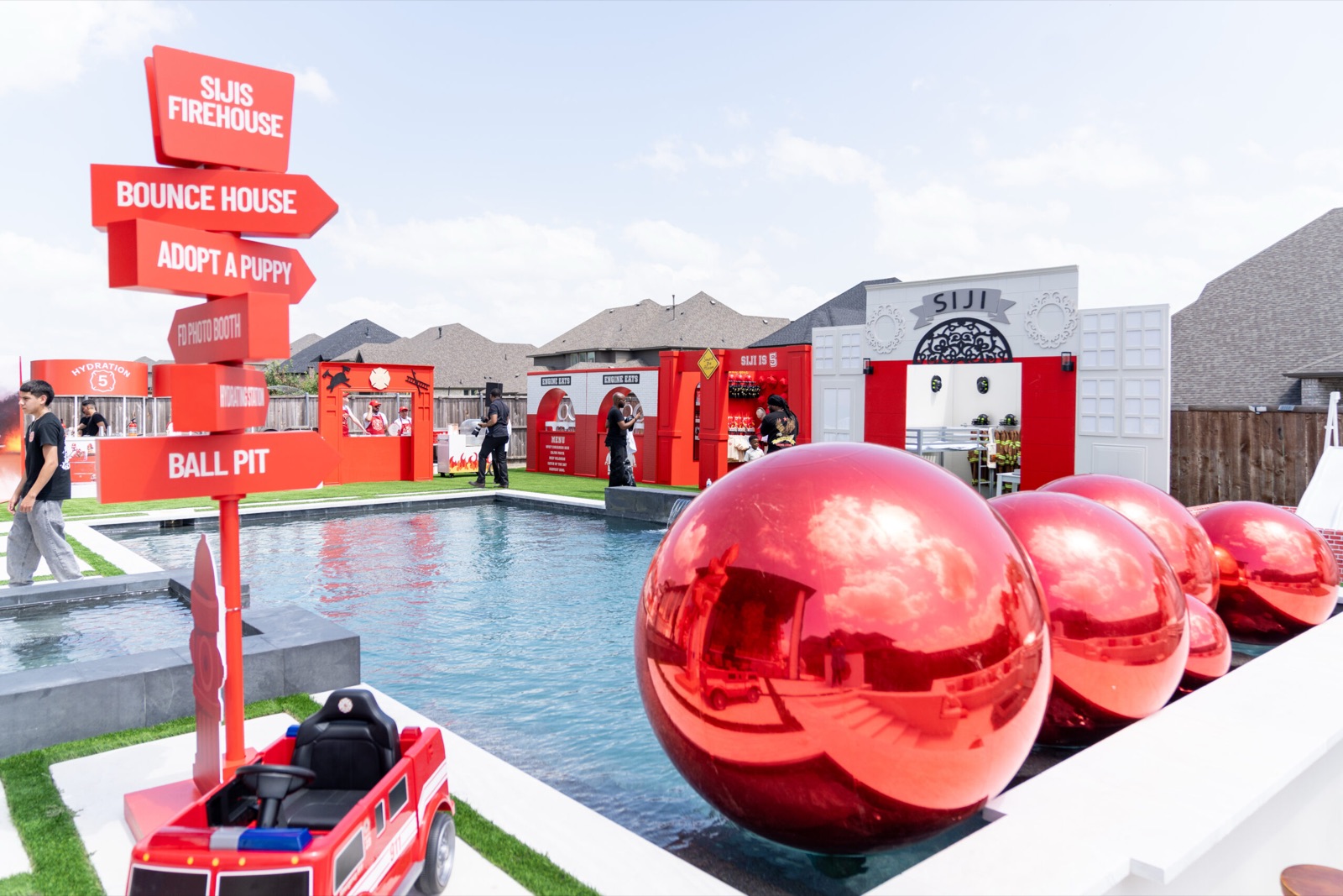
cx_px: 672
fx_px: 895
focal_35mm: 24
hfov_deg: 73.7
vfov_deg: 53.1
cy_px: 448
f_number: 2.8
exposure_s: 1/2000
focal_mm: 24
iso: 160
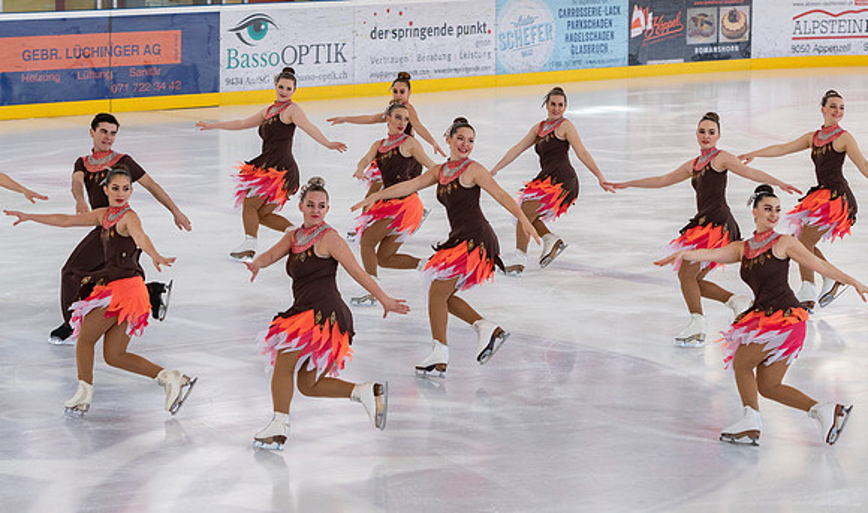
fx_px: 3291
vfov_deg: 8.9
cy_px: 229
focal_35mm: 141
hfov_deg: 15.0
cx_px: 433
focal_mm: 90
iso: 640
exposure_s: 1/320
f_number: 4
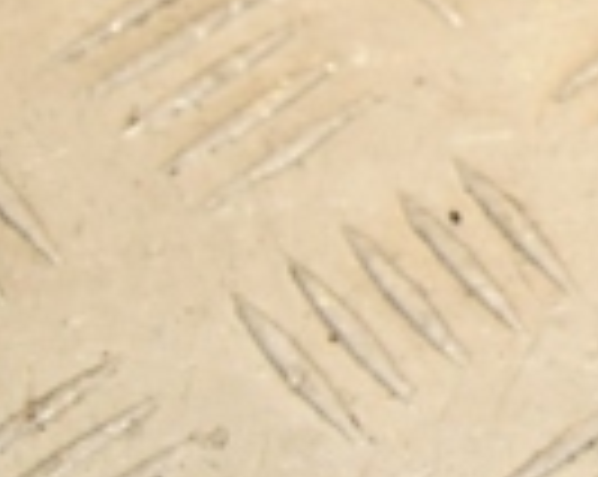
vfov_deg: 4.7
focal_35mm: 325
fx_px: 5744
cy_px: -202
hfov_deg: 5.8
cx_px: 1362
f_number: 7.1
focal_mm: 48
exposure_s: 1/200
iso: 800
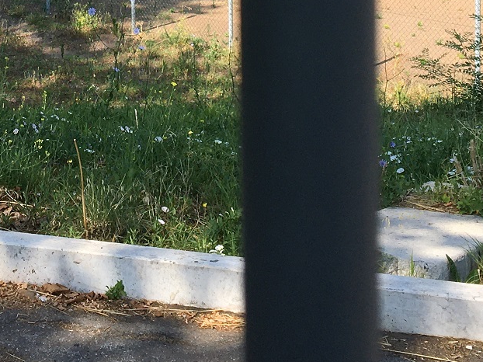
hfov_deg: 20.7
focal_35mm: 94
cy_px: -165
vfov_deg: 14.7
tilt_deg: -4.5
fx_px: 1311
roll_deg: +1.8
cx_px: 121
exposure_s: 1/962
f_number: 2.2
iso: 25
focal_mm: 4.15
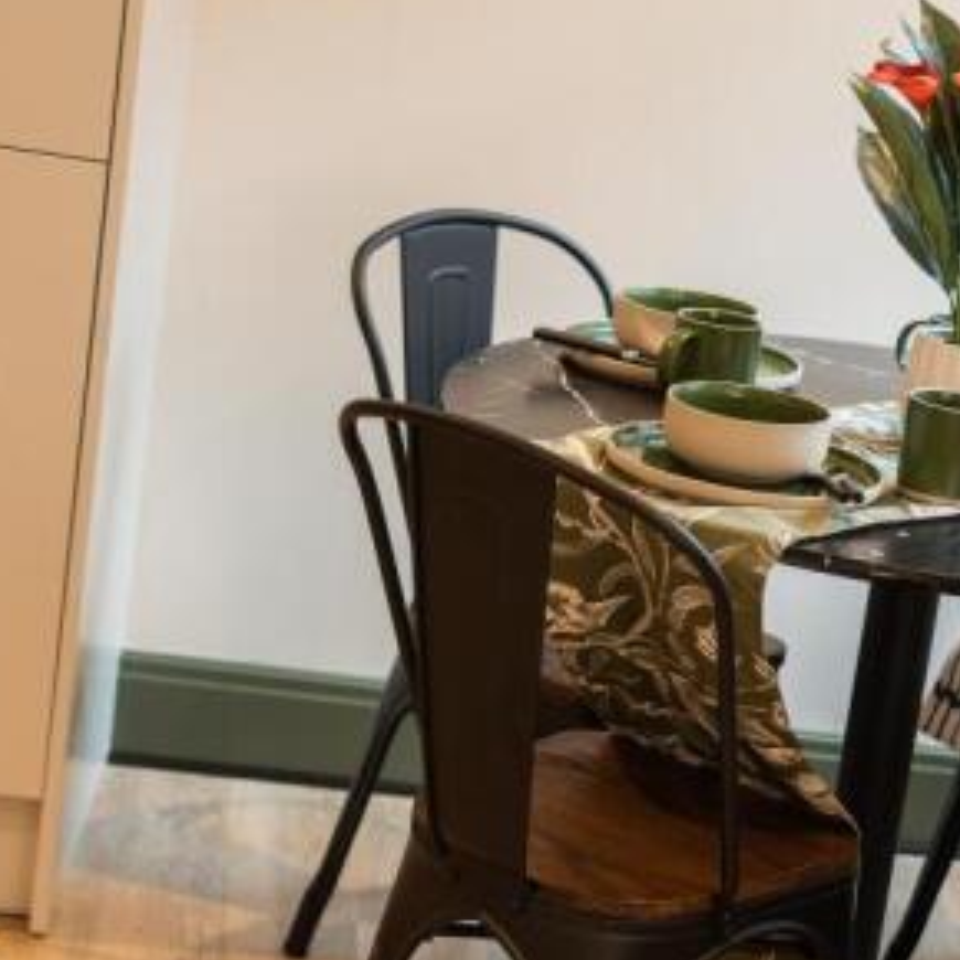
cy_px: 637
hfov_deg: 17.7
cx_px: 935
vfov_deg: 18.1
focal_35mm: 96
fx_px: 3012
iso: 1600
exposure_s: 1/160
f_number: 3.2
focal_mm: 50
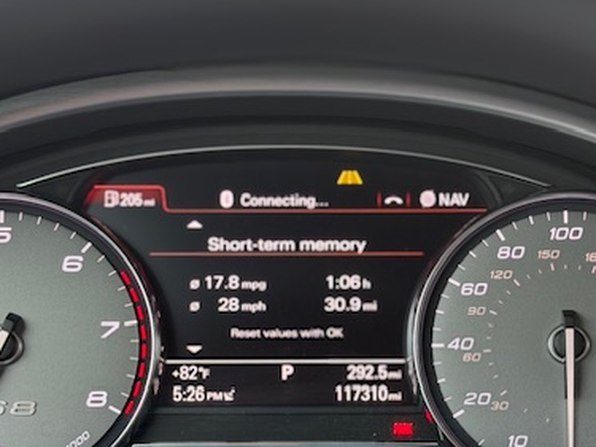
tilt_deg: -13.3
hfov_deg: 23.8
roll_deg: +1.9
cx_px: 307
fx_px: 1411
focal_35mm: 82
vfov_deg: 17.9
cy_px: 325
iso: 100
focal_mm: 6.76
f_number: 1.78
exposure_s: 1/63
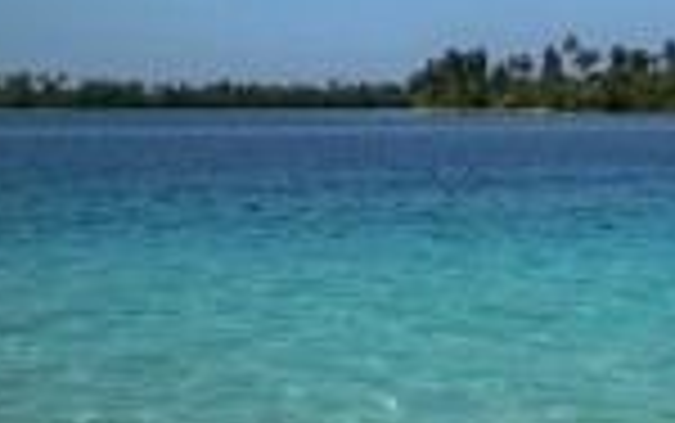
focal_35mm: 99
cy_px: 50
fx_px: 1823
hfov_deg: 19.6
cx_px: 828
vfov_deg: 13.1
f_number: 4.7
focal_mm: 6.3
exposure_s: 1/1250
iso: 64
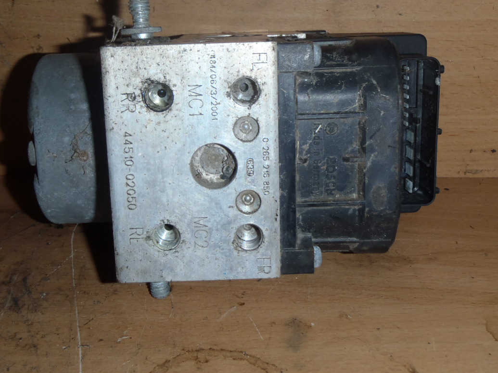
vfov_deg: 30.8
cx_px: 231
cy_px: 164
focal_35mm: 47
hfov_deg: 40.4
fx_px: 676
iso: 100
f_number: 4.6
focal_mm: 6.83
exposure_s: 1/40
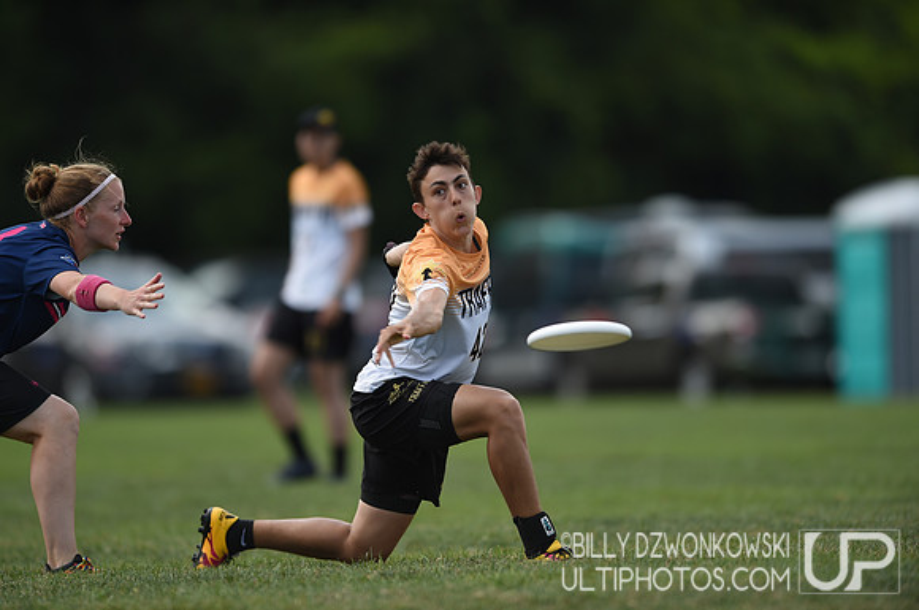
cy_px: 305
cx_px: 460
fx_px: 10197
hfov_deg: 5.2
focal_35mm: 400
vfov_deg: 3.4
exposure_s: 1/1000
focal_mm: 400
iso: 100
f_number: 2.8
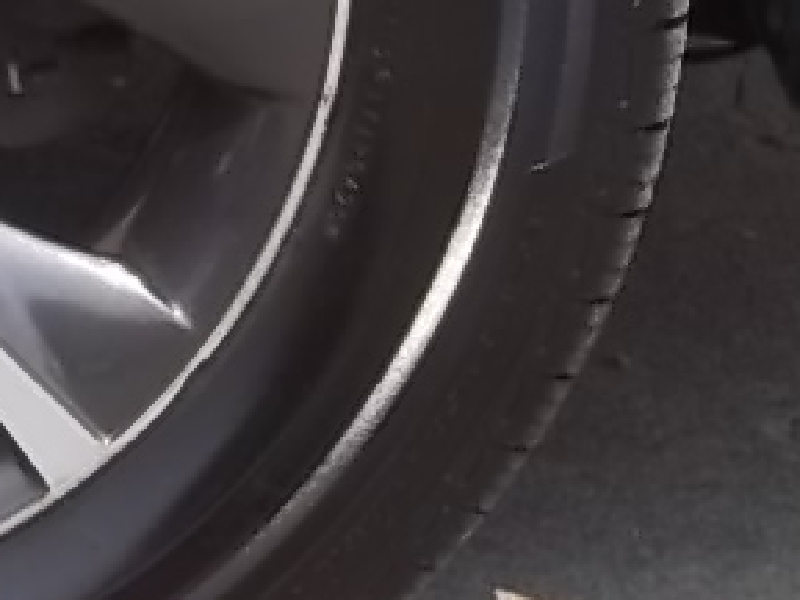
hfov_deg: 6.2
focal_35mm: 314
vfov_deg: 4.7
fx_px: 7260
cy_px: -113
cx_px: -318
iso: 64
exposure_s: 1/160
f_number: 5.9
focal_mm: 12.67
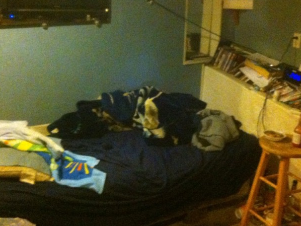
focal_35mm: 59
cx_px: 146
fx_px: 513
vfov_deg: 24.7
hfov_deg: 32.7
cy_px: 73
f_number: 2.8
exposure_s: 1/15
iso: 1000
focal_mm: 3.85
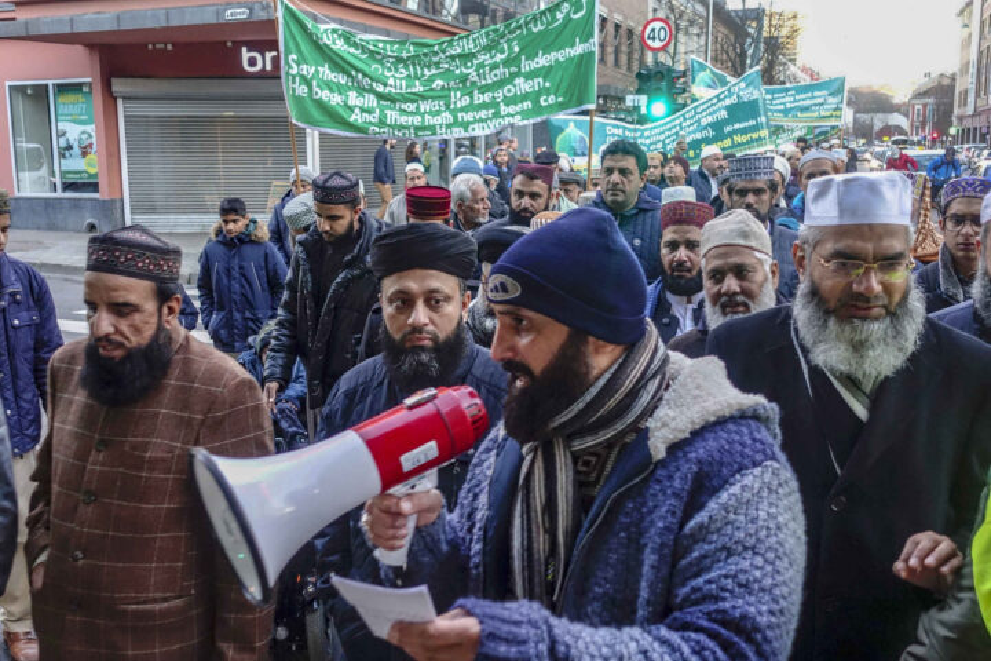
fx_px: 1046
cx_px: 496
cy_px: 330
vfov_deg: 35.1
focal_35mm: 38
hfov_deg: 50.7
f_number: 2.8
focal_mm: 13.92
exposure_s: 1/80
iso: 800
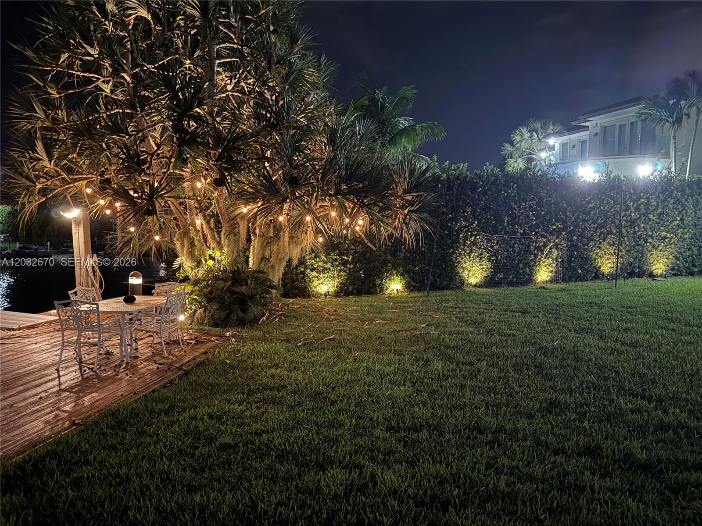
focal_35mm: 24
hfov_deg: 71.6
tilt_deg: -3.4
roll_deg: -0.5
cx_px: 351
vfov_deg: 56.8
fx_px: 487
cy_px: 263
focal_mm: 6.76
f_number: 1.78
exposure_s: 1/15
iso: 1000
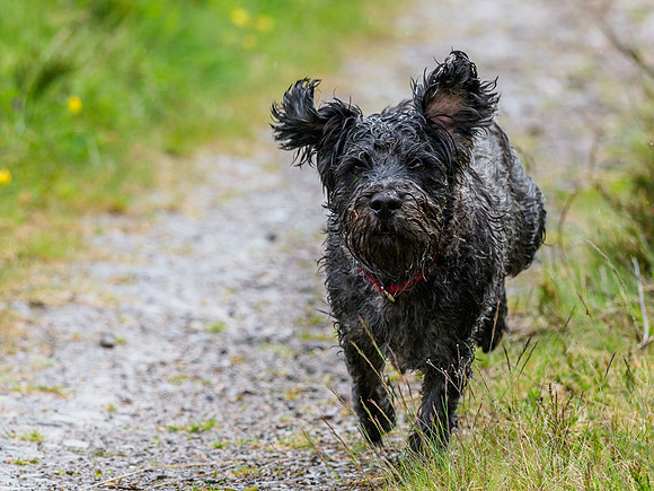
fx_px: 16780
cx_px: 339
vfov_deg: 1.7
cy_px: 210
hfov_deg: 2.2
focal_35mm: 888
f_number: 4
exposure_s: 1/800
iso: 320
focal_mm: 300
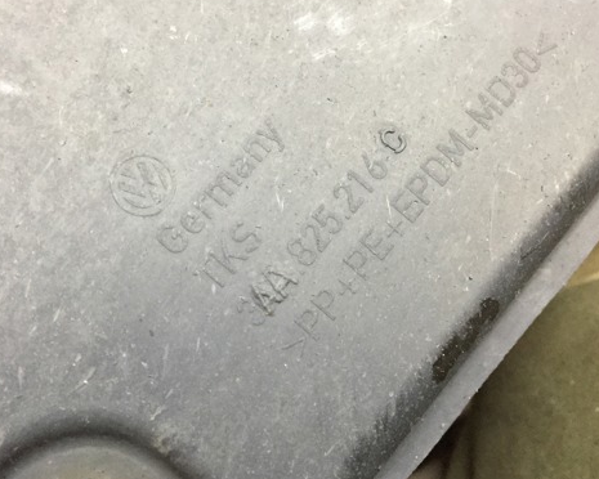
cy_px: 230
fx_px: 691
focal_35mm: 39
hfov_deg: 46.8
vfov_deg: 38.2
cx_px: 273
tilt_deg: -51.9
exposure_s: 1/33
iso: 250
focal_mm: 4.15
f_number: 2.2
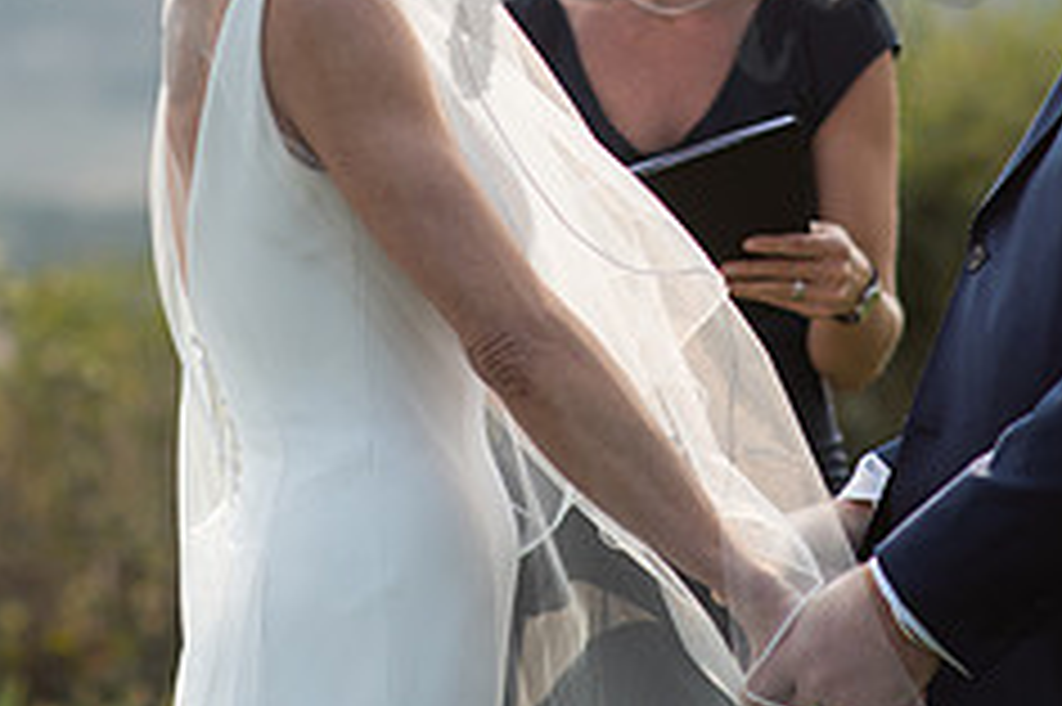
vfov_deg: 6.2
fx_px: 6485
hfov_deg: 9.4
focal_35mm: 220
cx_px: 576
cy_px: -92
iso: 160
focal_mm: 85
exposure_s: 1/3200
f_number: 2.2
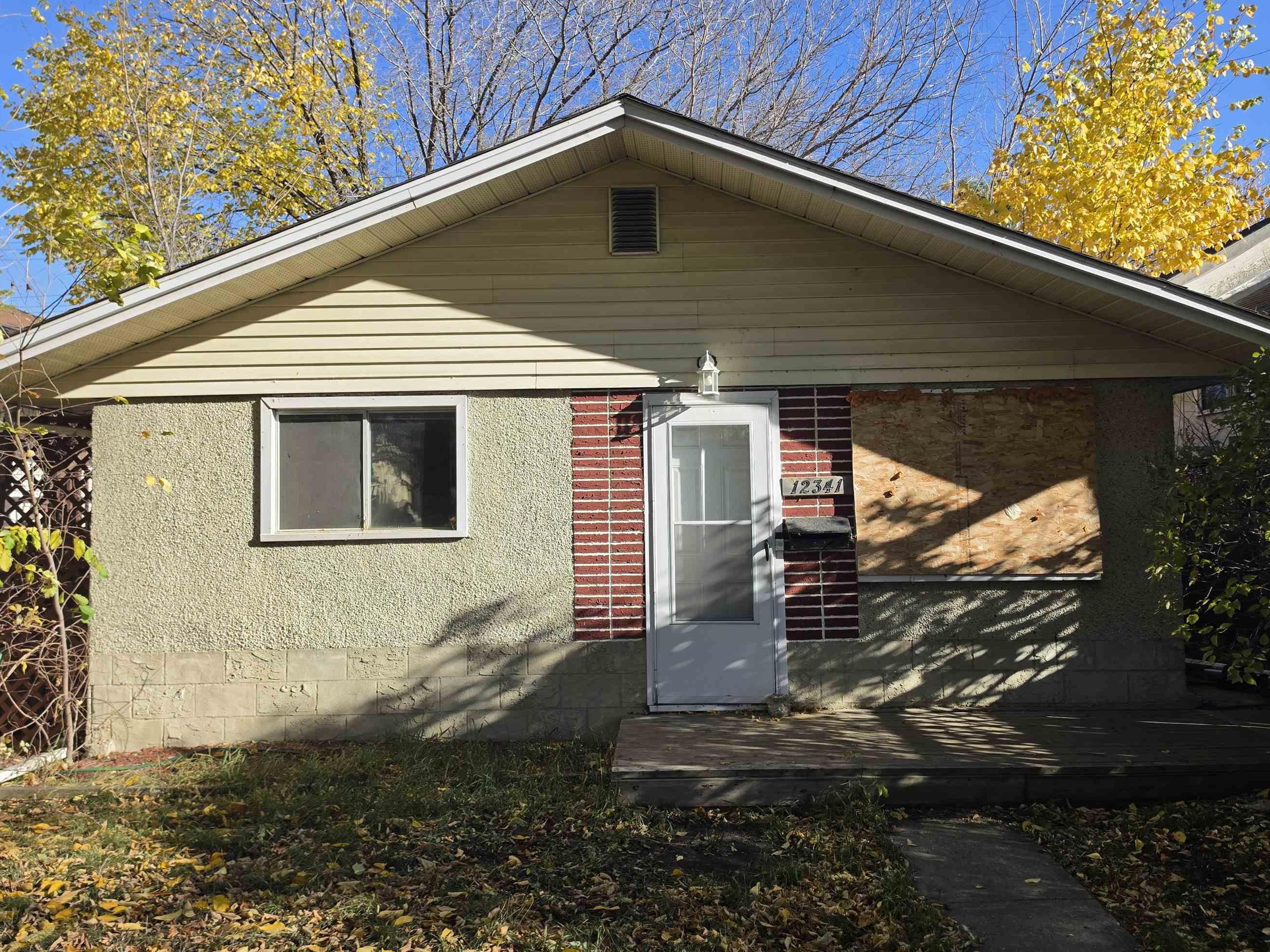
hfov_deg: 65.3
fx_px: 991
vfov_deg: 51.3
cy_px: 443
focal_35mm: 27
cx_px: 657
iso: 64
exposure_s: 1/3318
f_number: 1.4
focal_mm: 6.5
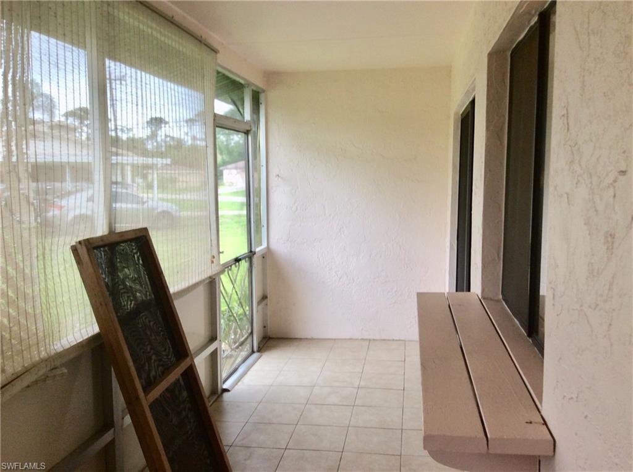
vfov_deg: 44.0
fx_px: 584
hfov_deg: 56.9
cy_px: 236
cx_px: 316
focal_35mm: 32
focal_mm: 3.3
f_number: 2.4
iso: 32
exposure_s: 1/40
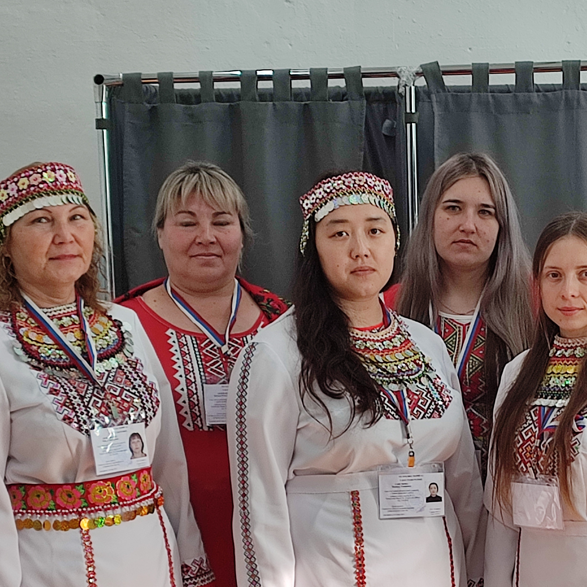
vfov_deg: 41.4
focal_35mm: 40
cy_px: 381
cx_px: 453
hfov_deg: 40.5
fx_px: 767
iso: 55
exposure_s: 1/50
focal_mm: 6.04
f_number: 1.9
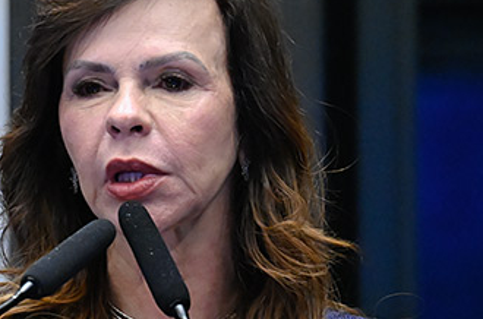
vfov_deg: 2.6
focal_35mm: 522
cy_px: 326
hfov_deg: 4.0
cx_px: 117
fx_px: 6983
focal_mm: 200
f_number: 4.5
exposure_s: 1/160
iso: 6400
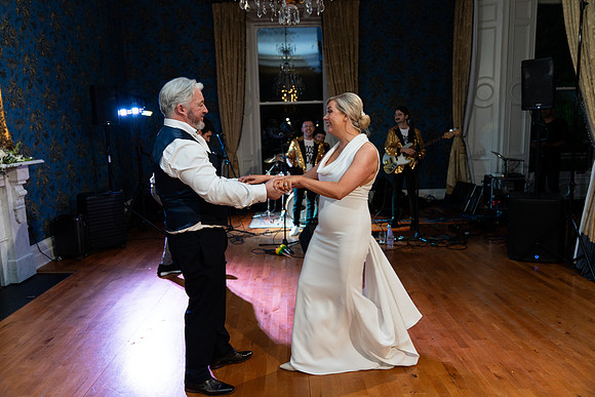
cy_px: 198
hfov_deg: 69.4
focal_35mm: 26
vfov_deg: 49.6
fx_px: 430
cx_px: 298
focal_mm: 26
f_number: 2.8
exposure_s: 1/160
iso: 1250
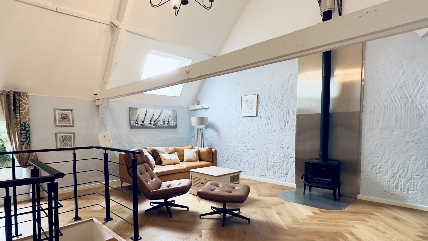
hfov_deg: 82.7
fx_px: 238
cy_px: 138
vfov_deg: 53.4
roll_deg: +0.5
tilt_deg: -2.8
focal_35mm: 21
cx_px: 169
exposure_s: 1/100
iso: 200
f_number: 2.2
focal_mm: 2.22
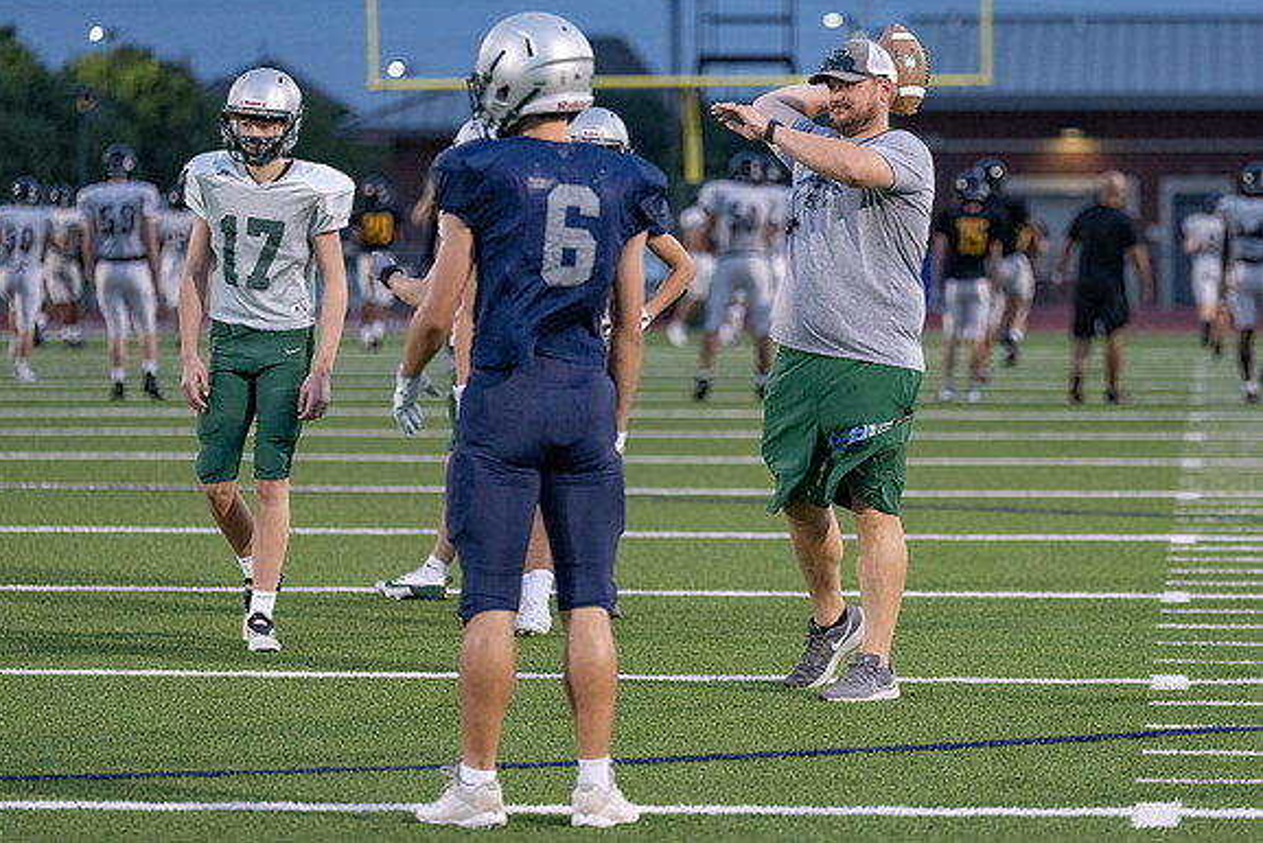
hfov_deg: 10.9
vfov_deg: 7.3
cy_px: 344
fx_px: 6632
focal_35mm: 189
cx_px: 821
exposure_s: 1/1000
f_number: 2.8
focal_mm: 143
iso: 2500
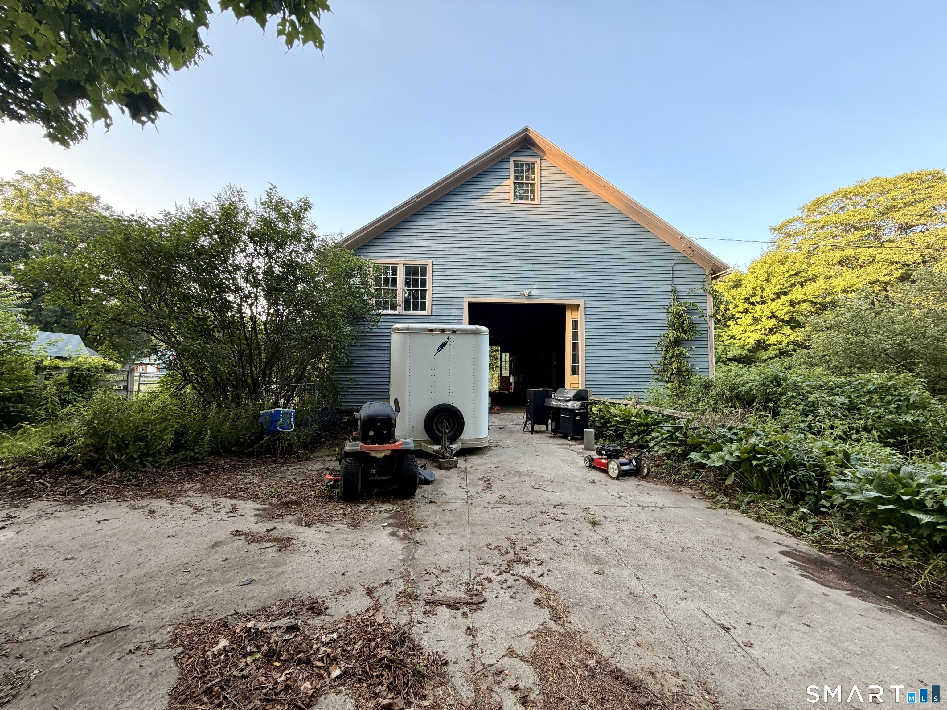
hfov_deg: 102.1
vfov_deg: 85.7
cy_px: 355
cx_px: 474
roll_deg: -0.9
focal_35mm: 14
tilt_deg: +2.7
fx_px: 383
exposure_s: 1/121
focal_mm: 2.22
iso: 50
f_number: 2.2
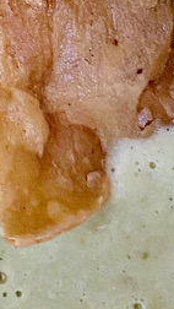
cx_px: -136
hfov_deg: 10.0
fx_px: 942
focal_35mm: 115
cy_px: -131
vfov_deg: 17.1
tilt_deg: -83.8
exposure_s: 1/56
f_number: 1.8
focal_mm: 4.25
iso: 500
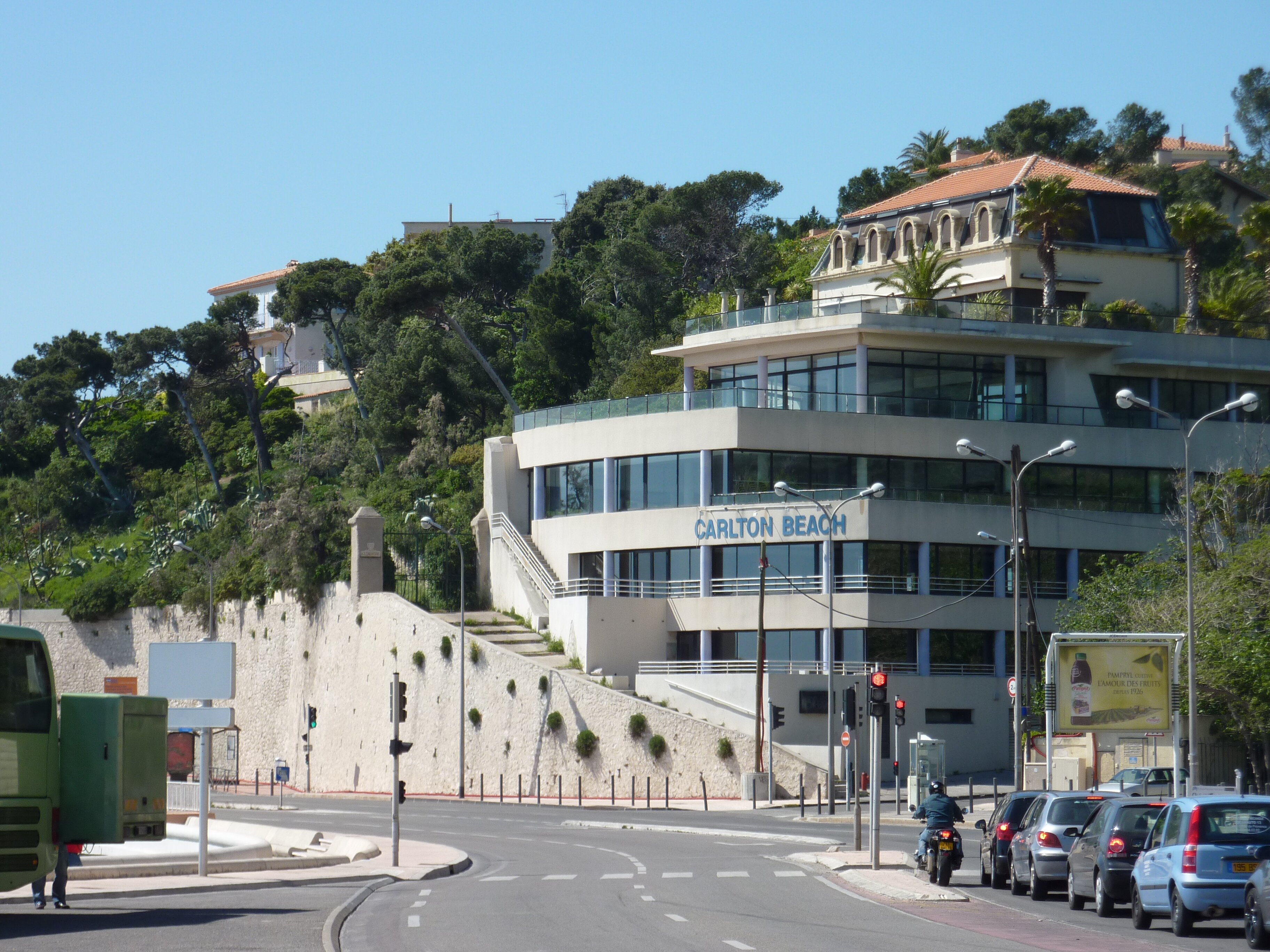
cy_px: 476
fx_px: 4072
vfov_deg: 13.3
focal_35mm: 111
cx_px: 635
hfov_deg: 17.7
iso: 80
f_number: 5
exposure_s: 1/500
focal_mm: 18.2
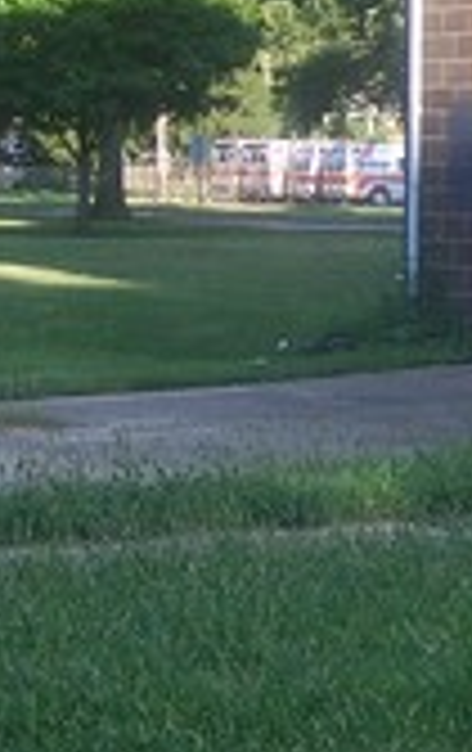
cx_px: 764
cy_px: -153
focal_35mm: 158
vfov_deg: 12.9
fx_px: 3238
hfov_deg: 8.1
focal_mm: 8
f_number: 3.4
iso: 100
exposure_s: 1/250
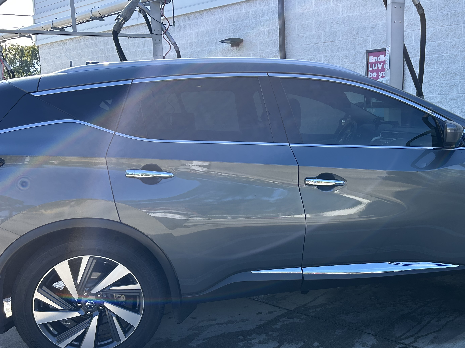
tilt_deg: -11.0
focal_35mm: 38
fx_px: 510
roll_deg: +0.4
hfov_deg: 48.1
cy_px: 216
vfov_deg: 37.5
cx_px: 312
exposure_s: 1/917
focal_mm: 5.7
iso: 50
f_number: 1.5
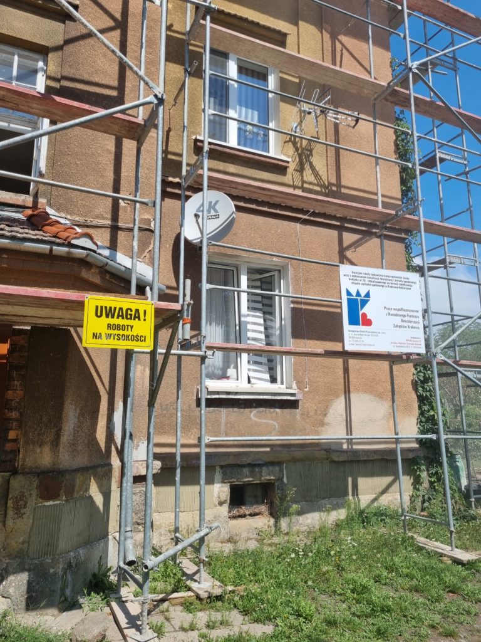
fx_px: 482
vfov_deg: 67.3
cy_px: 321
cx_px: 240
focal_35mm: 26
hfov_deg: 53.1
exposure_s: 1/3016
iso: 50
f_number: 1.8
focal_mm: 5.4
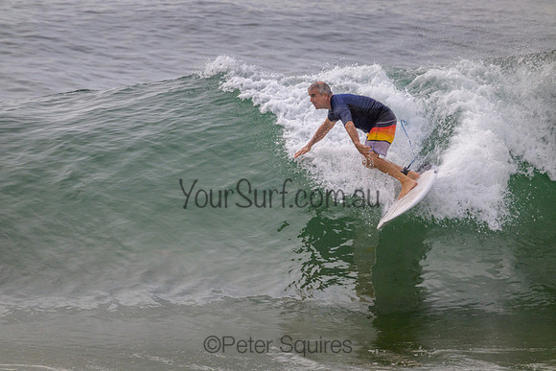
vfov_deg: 1.7
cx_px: 278
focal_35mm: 800
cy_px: 186
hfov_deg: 2.6
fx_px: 12358
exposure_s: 1/2000
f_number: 11
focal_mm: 800
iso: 720
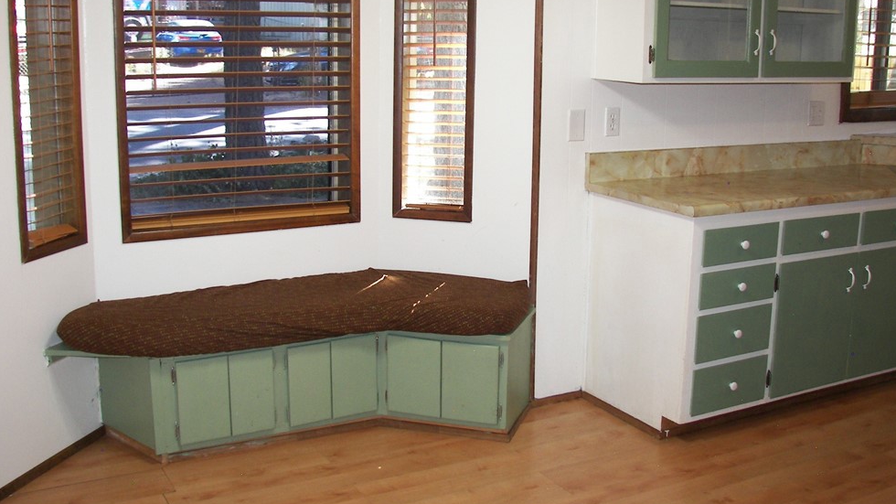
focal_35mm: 41
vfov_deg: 29.0
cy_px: 251
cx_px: 452
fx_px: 974
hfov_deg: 49.4
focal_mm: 6
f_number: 2.8
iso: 100
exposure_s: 1/30
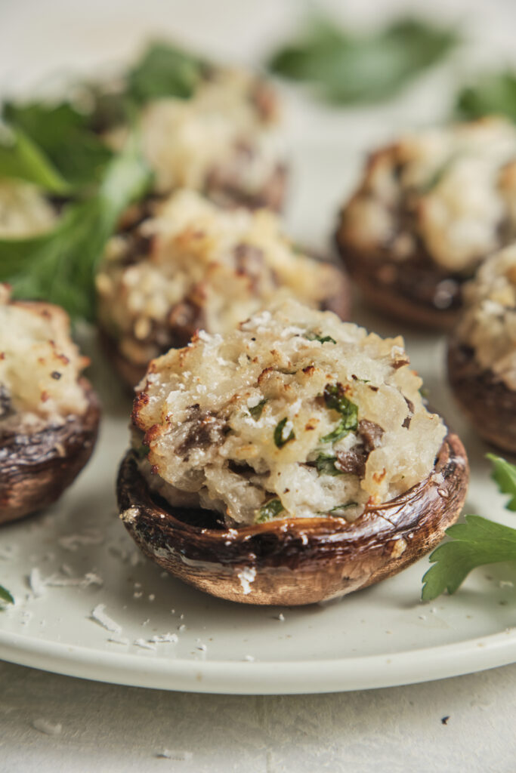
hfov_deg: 13.0
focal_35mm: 105
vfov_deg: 19.5
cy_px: 386
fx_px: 2257
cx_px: 258
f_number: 4.5
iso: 200
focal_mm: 70
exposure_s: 1/80
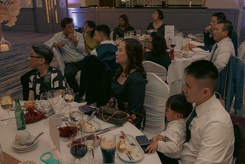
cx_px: 122
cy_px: 82
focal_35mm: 36
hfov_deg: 53.1
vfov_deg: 36.9
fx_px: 245
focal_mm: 24
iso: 2500
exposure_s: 1/160
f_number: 3.5
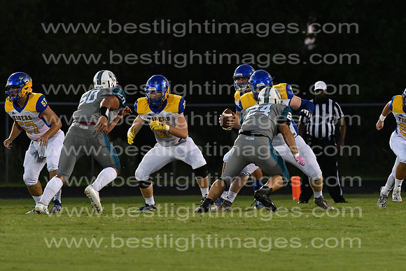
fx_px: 5076
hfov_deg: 4.6
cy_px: 136
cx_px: 203
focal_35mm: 450
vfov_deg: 3.1
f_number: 5
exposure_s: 1/1000
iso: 6400
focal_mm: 300
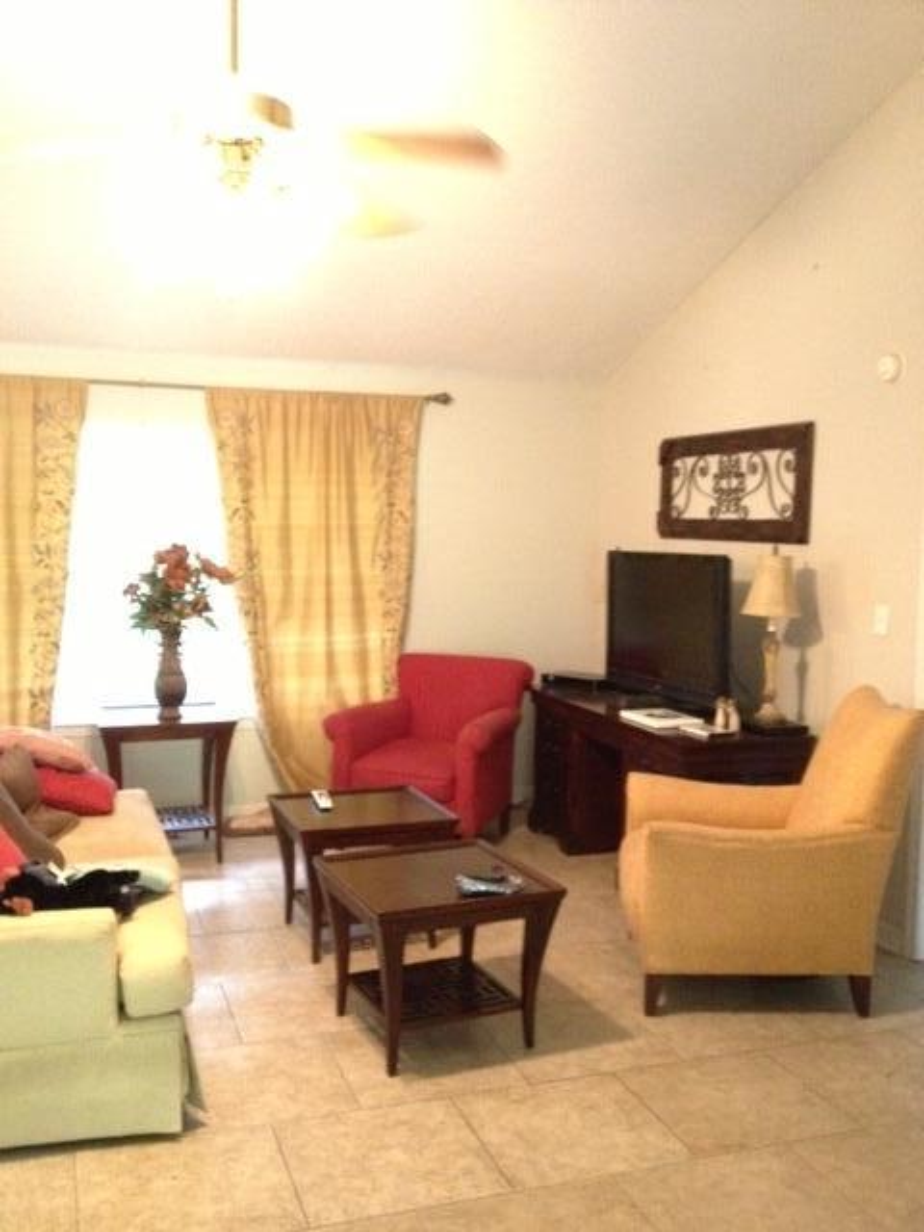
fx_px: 1246
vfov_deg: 52.6
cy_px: 616
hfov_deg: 40.7
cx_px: 462
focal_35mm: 35
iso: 800
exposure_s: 1/15
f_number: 2.4
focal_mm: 4.28
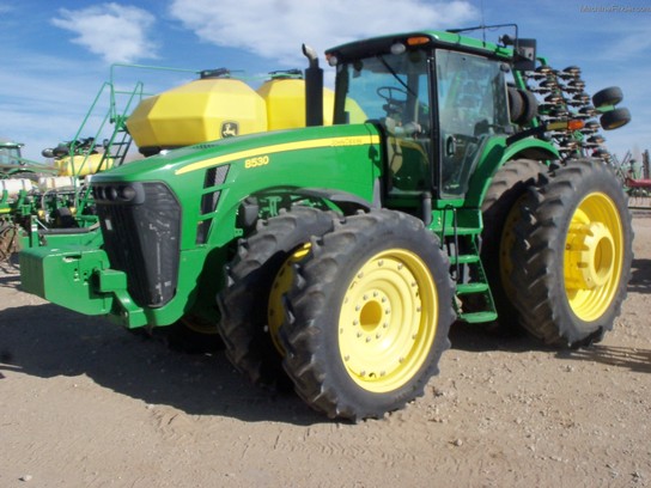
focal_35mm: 35
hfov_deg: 52.6
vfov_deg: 40.7
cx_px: 326
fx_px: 658
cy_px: 244
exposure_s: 1/500
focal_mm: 6.3
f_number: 5.5
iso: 80
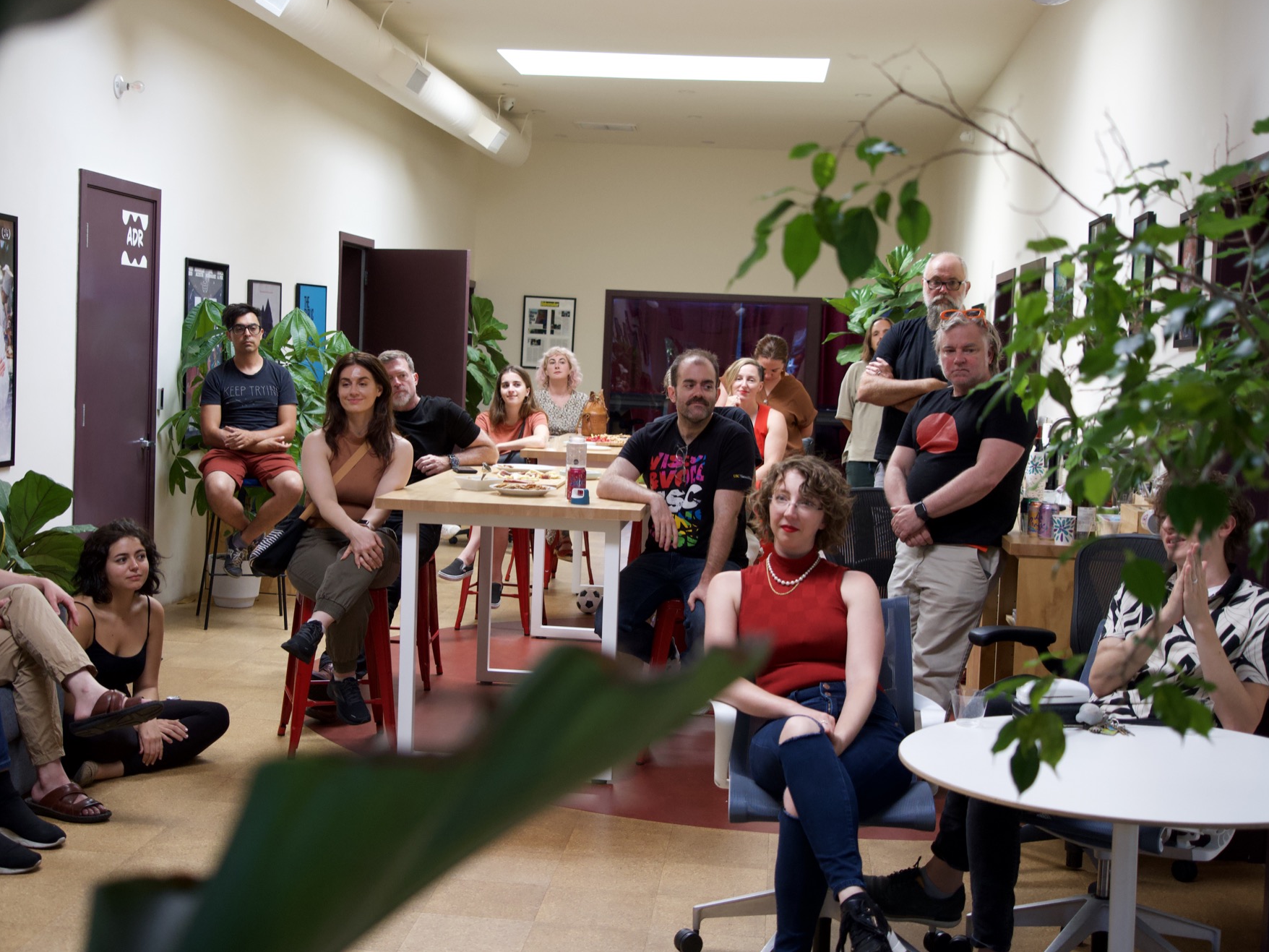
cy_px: 472
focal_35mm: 46
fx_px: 1686
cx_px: 572
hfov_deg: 41.2
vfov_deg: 31.5
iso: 2500
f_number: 4.5
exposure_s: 1/160
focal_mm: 42
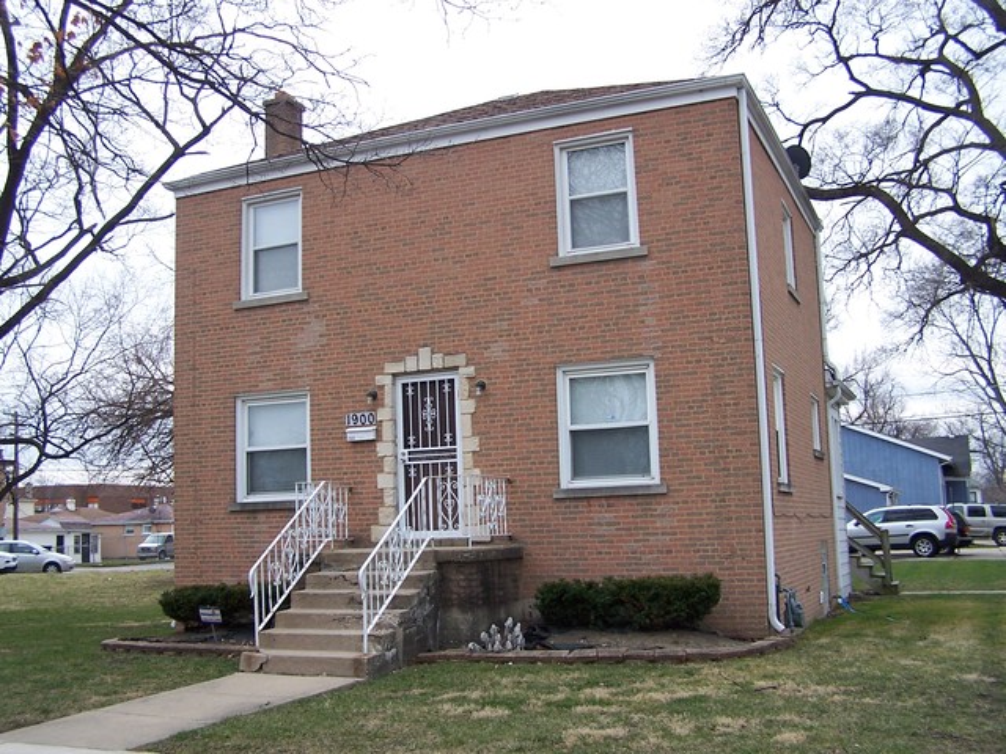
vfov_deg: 37.7
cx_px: 503
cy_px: 377
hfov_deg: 49.0
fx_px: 1104
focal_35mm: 38
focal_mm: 6.3
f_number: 2.8
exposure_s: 1/180
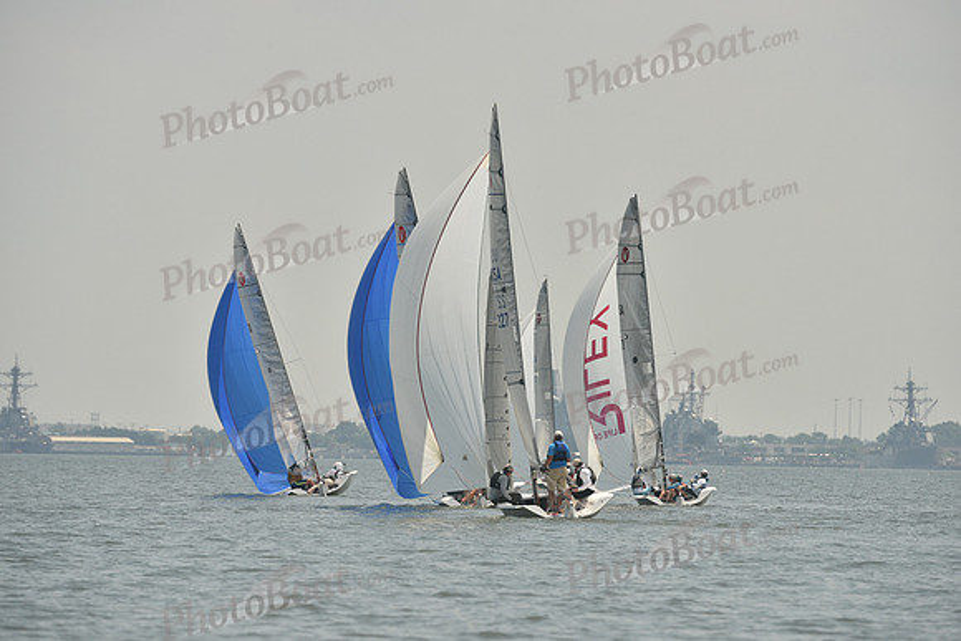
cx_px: 480
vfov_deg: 3.4
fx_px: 10680
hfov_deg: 5.2
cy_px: 320
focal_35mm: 400
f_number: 8
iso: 320
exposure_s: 1/1250
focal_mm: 400
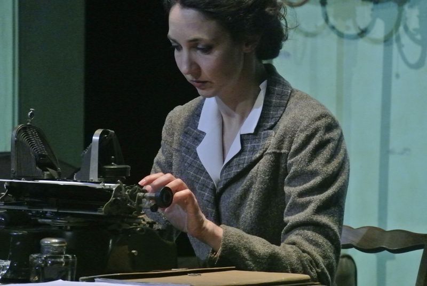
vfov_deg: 4.6
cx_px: 214
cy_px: 143
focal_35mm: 297
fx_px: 3526
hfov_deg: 6.9
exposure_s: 1/100
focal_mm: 110
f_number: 5.6
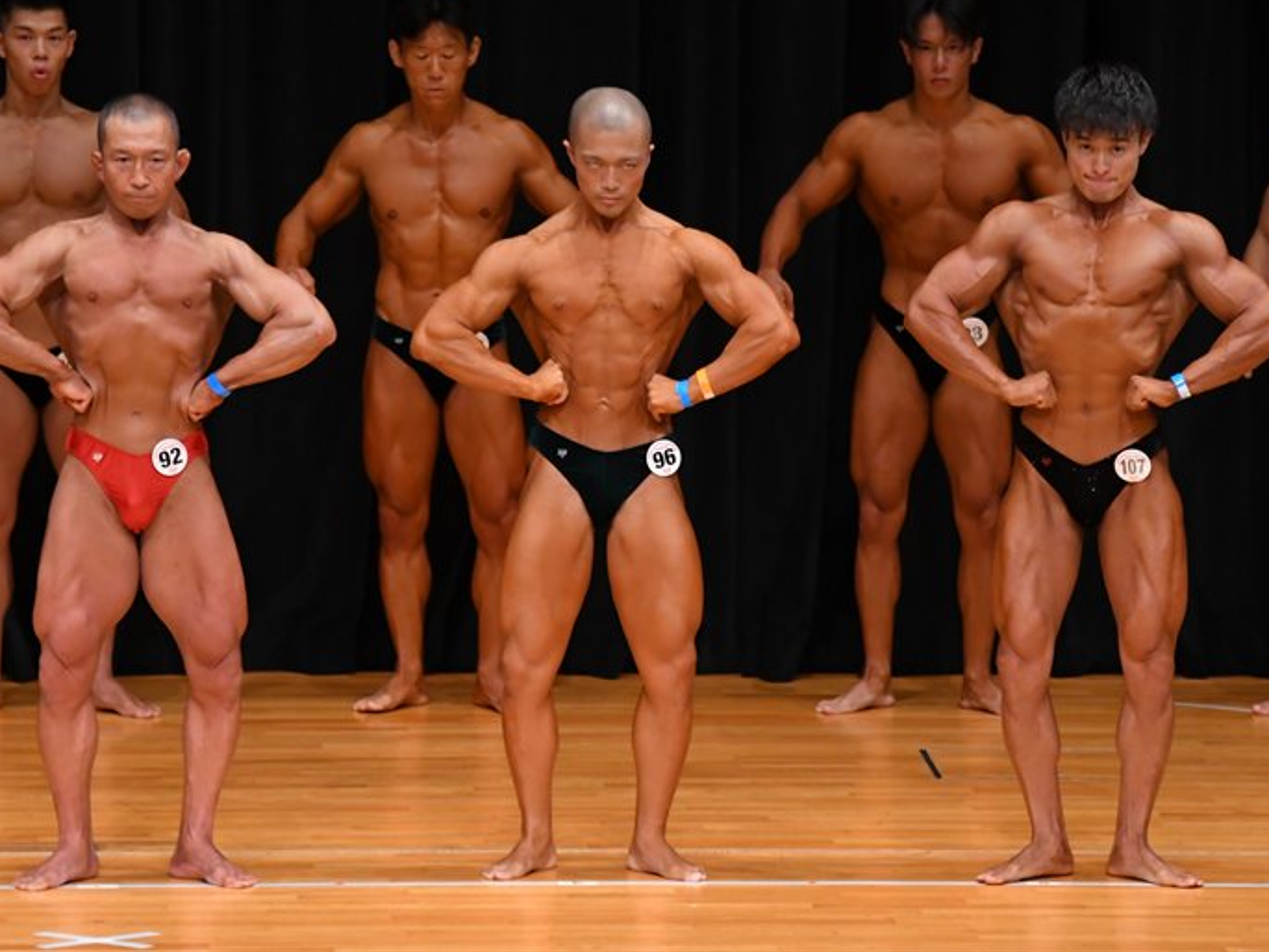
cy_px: 476
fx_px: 11366
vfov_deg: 4.8
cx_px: 703
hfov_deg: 6.4
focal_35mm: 310
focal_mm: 190
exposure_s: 1/400
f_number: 5.6
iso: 3200
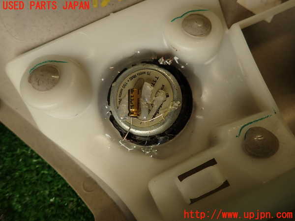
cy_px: 110
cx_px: 148
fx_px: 213
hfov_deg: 69.4
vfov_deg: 54.9
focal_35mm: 25
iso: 100
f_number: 2
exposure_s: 1/100
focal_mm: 4.5
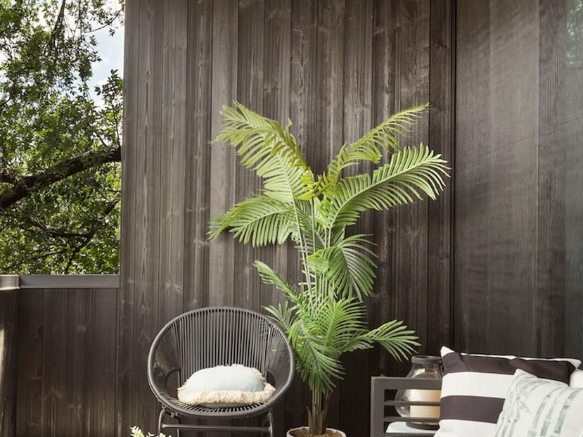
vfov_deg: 34.2
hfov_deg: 44.0
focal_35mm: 42
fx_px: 707
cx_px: 181
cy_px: 264
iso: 400
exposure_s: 1/2.5
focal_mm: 21.5
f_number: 13
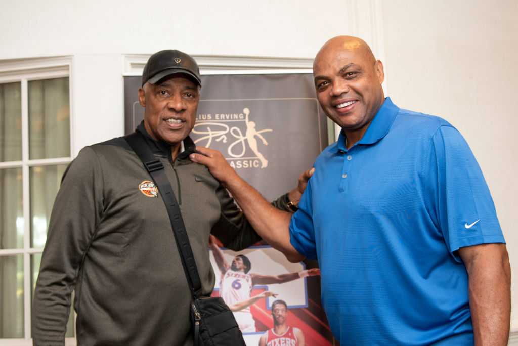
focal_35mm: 32
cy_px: 173
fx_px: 461
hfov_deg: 58.7
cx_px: 259
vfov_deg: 41.2
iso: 320
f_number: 3.2
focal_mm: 32
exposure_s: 1/60
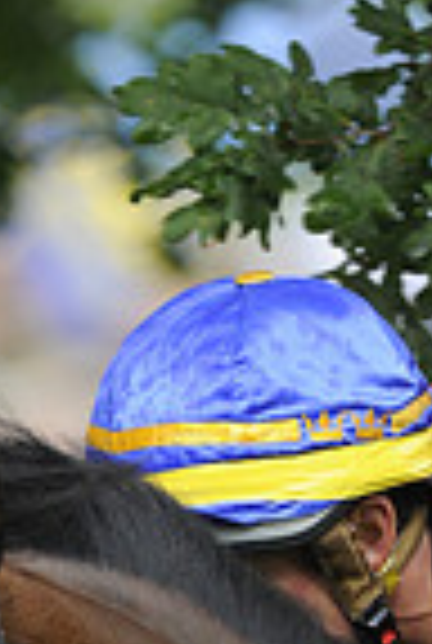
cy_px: 1265
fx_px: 36218
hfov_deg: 0.7
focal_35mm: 2022
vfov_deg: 1.0
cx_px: 446
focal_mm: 500
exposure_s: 1/640
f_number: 4
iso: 2000
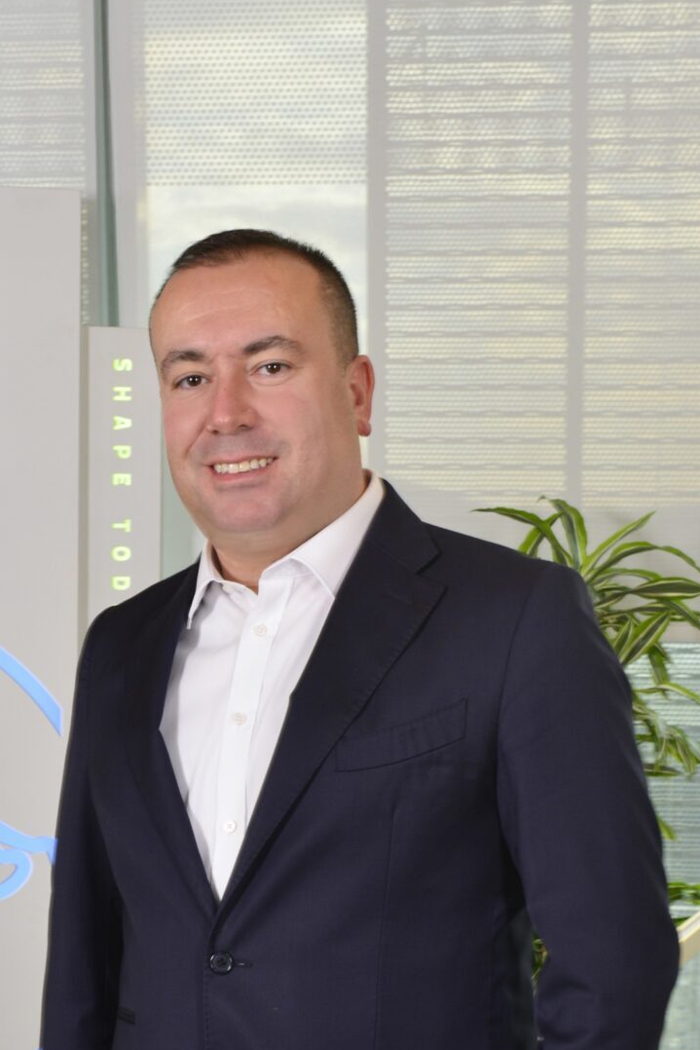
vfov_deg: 22.8
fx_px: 2595
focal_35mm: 89
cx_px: 172
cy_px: 711
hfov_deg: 15.3
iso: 400
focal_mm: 50
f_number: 8
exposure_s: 1/30
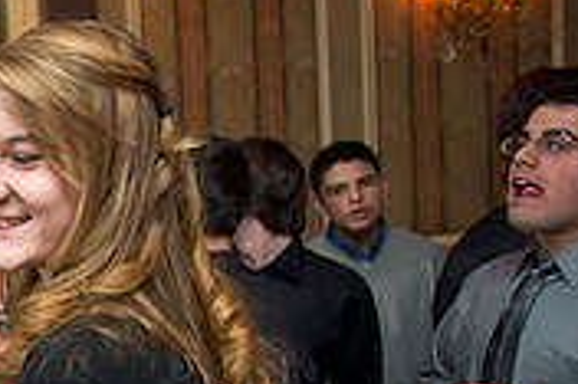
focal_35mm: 79
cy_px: 433
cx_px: -338
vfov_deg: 16.7
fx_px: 1267
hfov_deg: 20.9
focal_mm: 24
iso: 1600
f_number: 3.2
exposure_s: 1/100
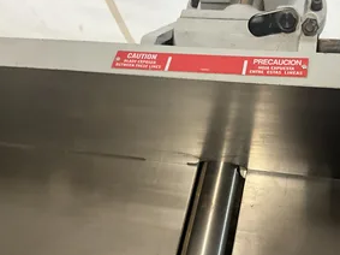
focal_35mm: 41
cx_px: 221
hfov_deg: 45.2
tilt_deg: -59.8
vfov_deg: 35.1
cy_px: 146
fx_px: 403
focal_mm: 3
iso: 320
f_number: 1.8
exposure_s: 1/40
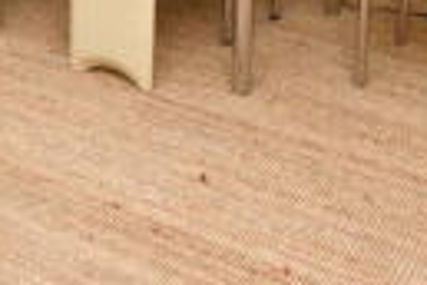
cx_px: 124
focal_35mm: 76
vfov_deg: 16.5
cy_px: -131
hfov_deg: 26.4
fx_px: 901
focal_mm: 10
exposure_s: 1/200
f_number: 9
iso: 1250
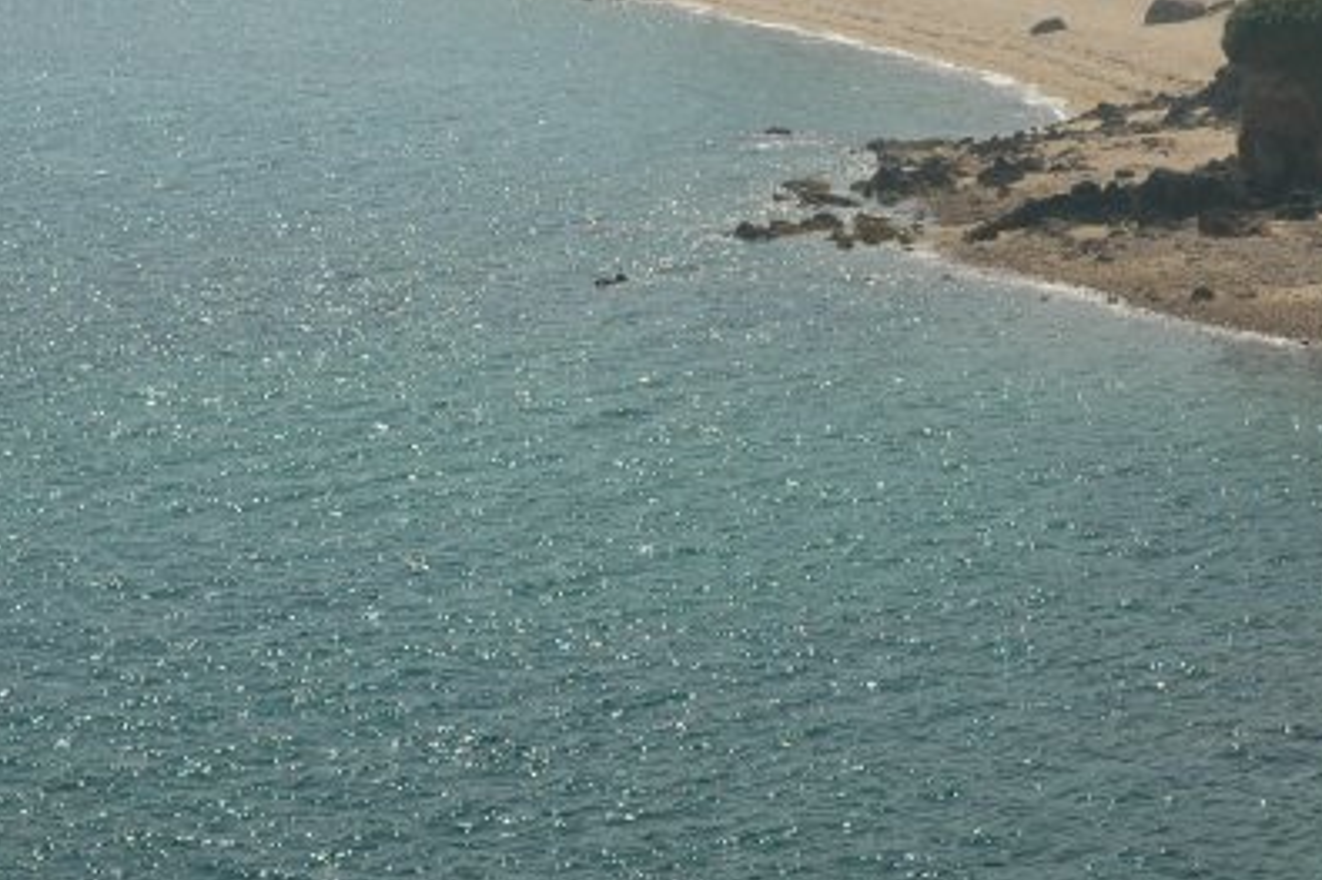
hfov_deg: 12.2
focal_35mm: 167
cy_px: 137
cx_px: 1101
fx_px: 6130
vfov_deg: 8.2
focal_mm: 55
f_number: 6.3
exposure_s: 1/320
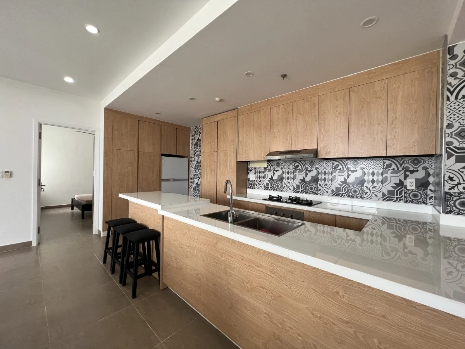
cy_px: 174
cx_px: 232
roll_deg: -1.5
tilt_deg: -0.7
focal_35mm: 13
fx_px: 175
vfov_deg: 89.9
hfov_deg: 106.2
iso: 64
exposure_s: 1/99
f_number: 1.8
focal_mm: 1.57
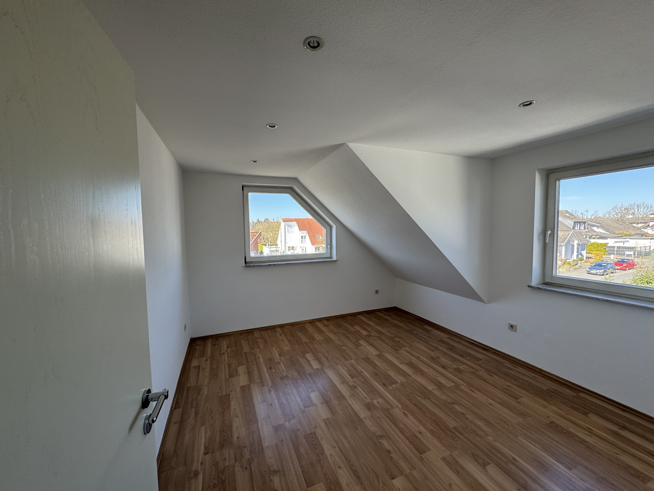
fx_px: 265
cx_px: 327
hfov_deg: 102.1
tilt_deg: -3.9
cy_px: 246
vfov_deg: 85.7
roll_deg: +0.7
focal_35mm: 14
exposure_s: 1/151
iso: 40
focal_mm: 2.22
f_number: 2.2
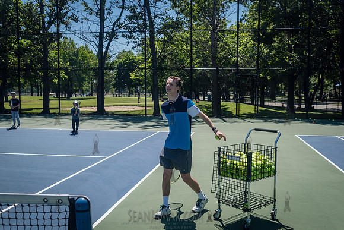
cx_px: 176
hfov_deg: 52.6
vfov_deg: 36.5
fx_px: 348
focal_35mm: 36
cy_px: 115
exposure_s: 1/2500
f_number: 4
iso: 200
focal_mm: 35
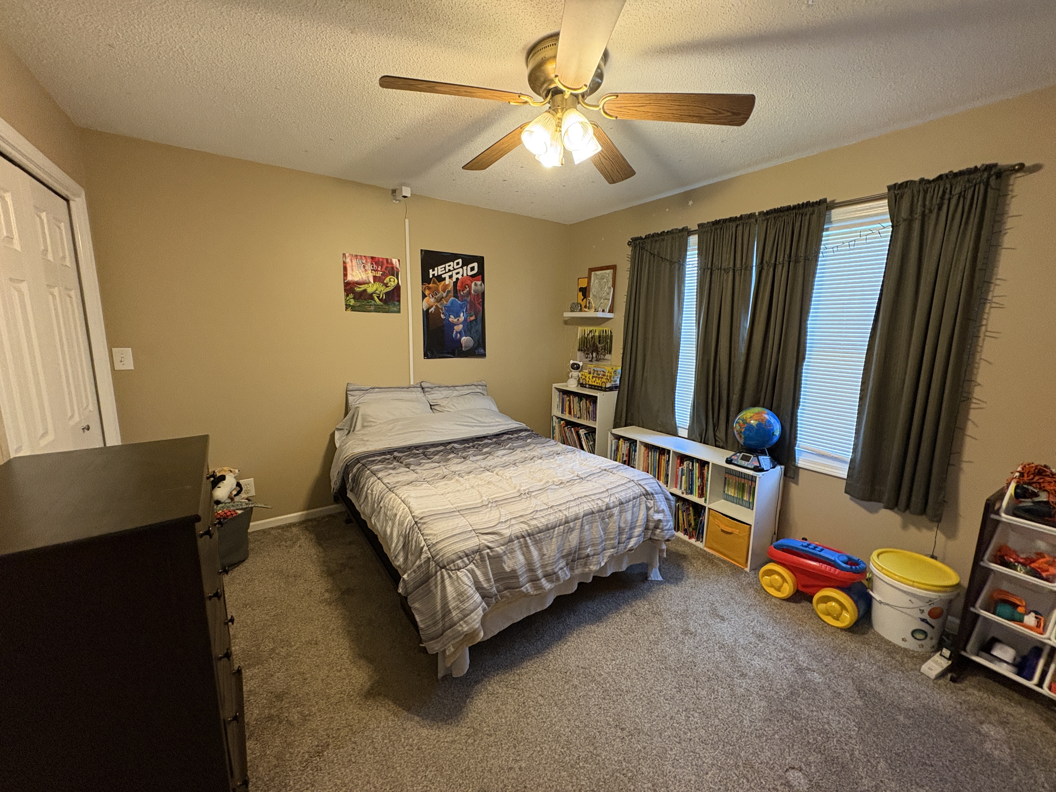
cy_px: 396
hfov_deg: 102.1
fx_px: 427
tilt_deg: -8.8
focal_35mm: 14
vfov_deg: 85.7
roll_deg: -1.1
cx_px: 528
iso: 400
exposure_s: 1/60
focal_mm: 2.22
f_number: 2.2
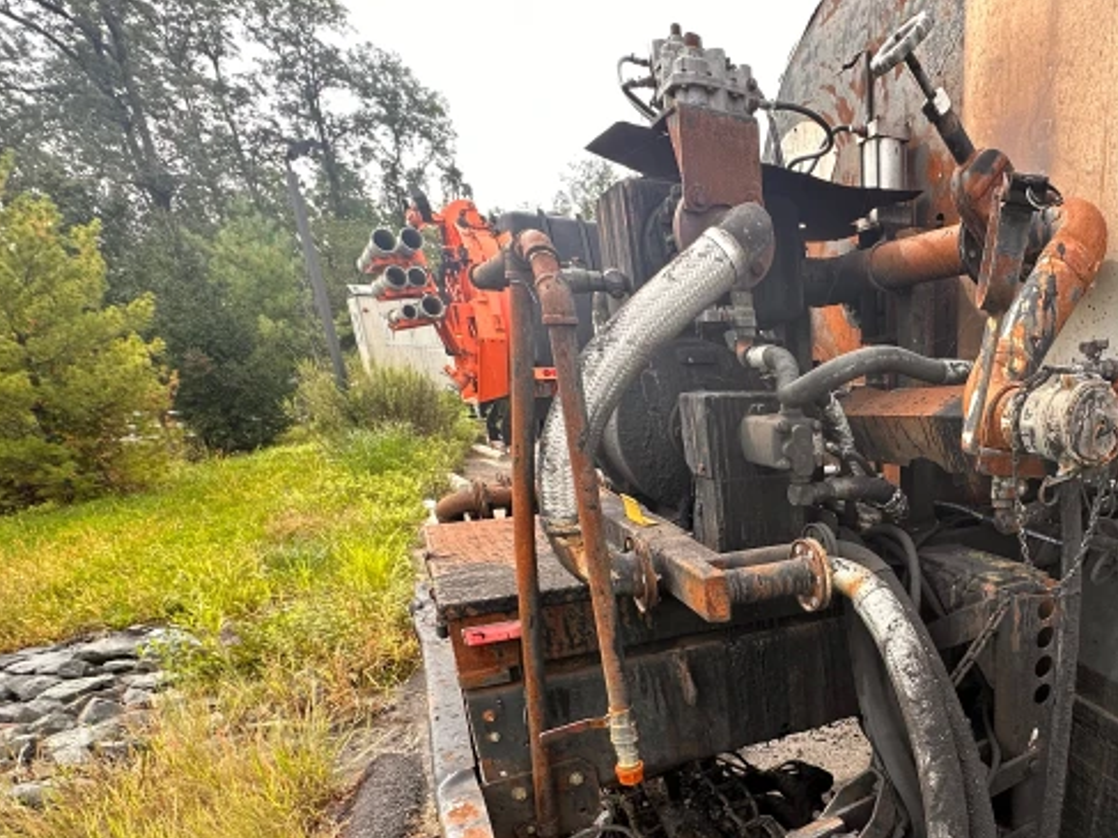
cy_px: 659
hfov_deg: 66.8
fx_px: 743
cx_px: 900
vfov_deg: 55.1
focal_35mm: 23
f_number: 2.2
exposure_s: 1/129
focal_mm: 2.22
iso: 40
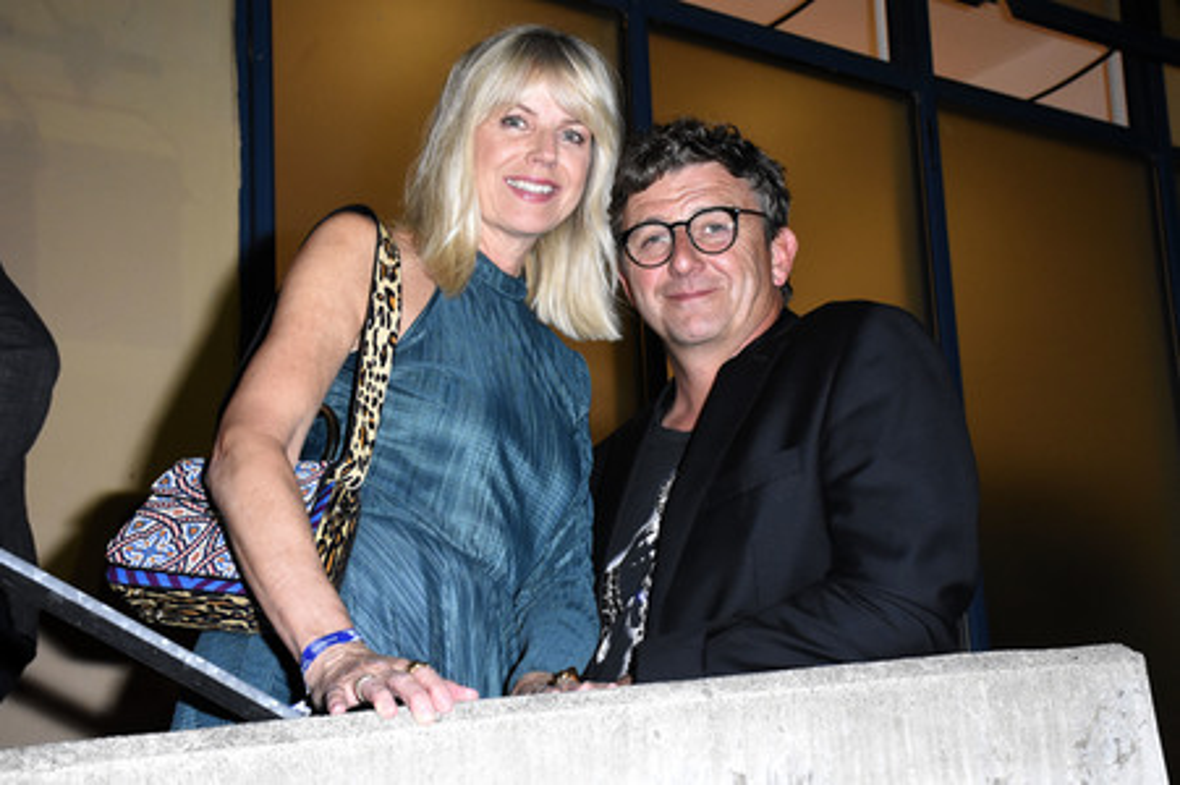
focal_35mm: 52
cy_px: 392
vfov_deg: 25.7
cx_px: 590
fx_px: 1720
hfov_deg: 37.9
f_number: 6.3
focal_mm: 35
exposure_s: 1/60
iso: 3200
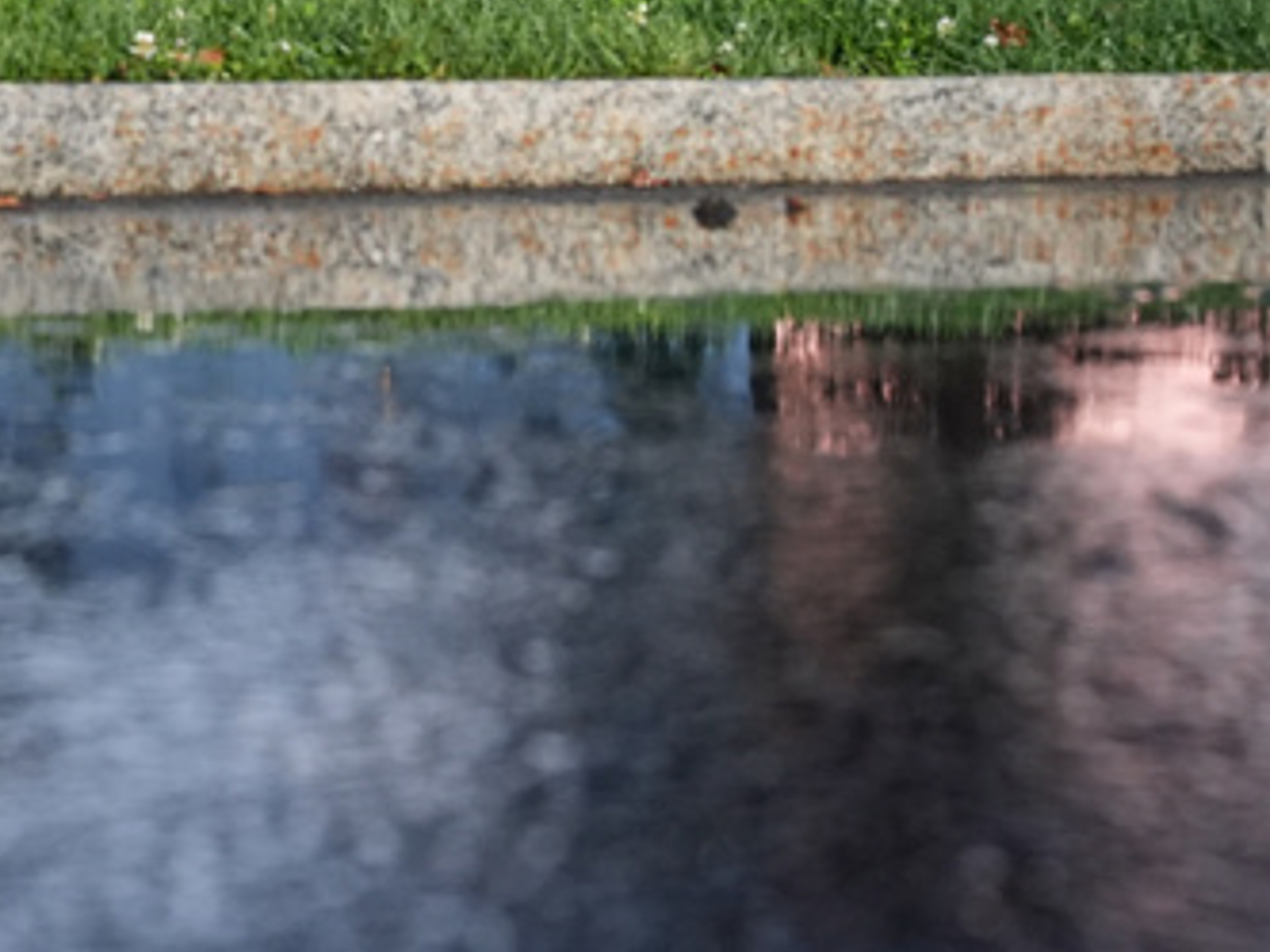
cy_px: 54
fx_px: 3265
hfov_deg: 21.6
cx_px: 145
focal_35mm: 89
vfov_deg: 16.3
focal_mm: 30
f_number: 5.6
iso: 1600
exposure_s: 1/30
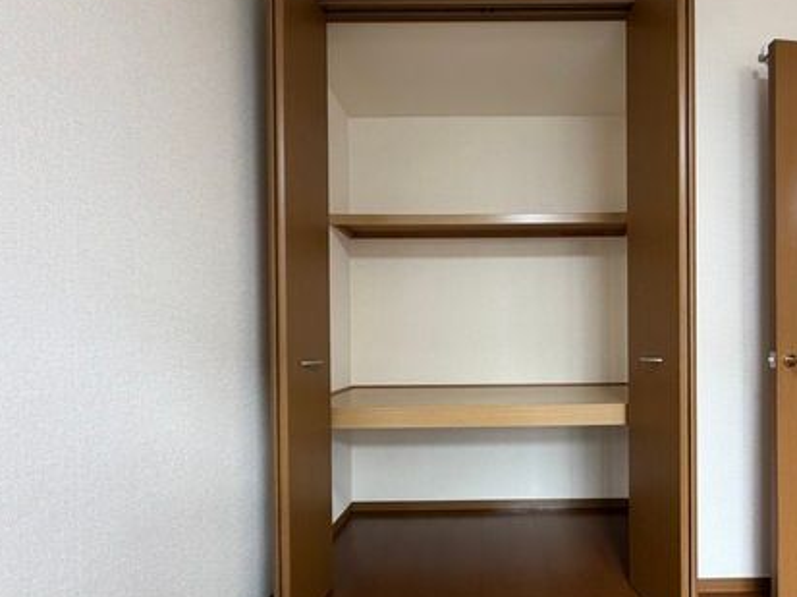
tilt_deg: -1.3
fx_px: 437
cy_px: 346
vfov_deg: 68.2
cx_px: 496
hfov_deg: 83.2
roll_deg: +1.3
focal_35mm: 19
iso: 320
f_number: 2.2
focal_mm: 2.22
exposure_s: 1/93
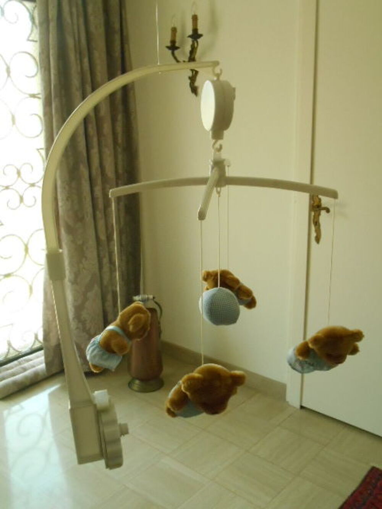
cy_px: 254
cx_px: 191
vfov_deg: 52.6
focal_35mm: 35
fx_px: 515
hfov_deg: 40.7
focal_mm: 6.3
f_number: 3.7
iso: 800
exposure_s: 1/125
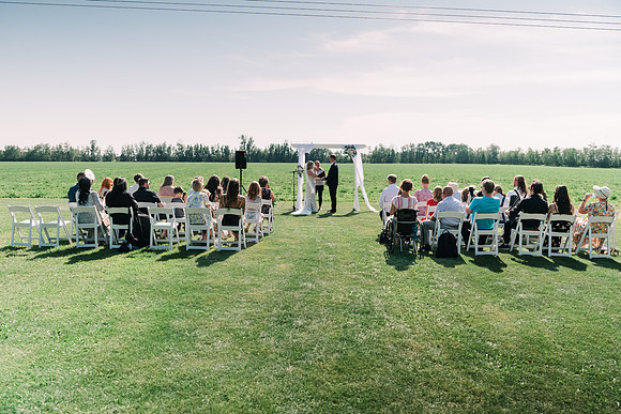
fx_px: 483
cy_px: 207
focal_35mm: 28
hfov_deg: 65.5
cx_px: 310
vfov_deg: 46.4
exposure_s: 1/200
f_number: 4
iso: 400
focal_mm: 28
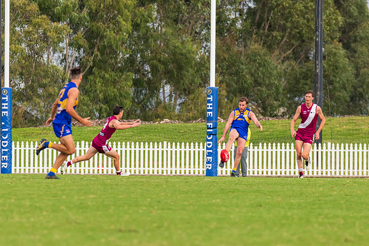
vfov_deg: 2.7
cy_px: 134
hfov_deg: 4.1
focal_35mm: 509
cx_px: 231
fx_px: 5217
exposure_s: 1/1250
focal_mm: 350
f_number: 6
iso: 800
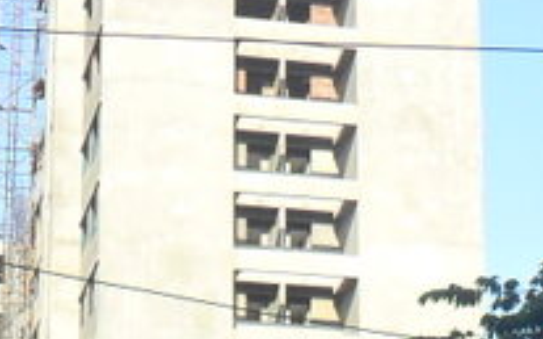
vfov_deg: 8.7
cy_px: 456
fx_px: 2188
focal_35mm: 148
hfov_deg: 14.0
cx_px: 472
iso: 100
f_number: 4
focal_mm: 6.6
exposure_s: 1/350
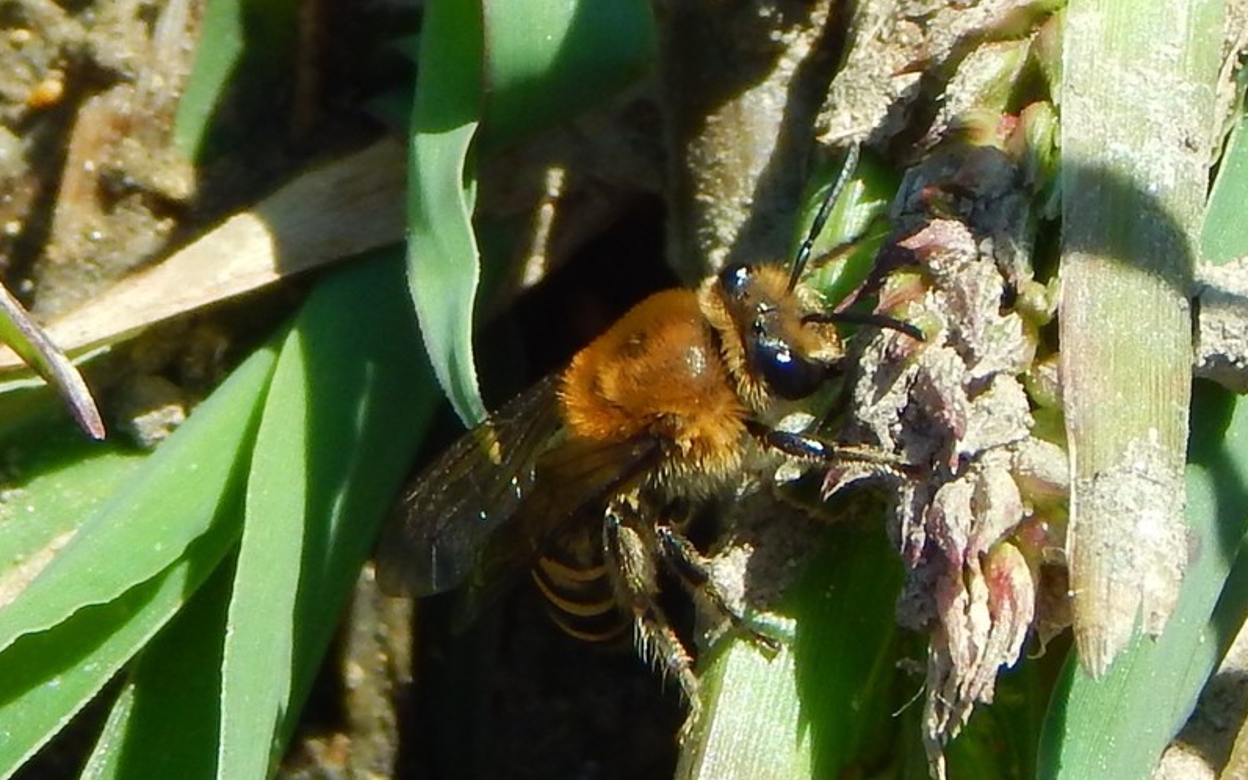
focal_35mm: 160
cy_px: 354
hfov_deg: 13.1
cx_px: 632
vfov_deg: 8.2
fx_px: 5442
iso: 125
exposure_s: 1/500
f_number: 4.9
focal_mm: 25.3
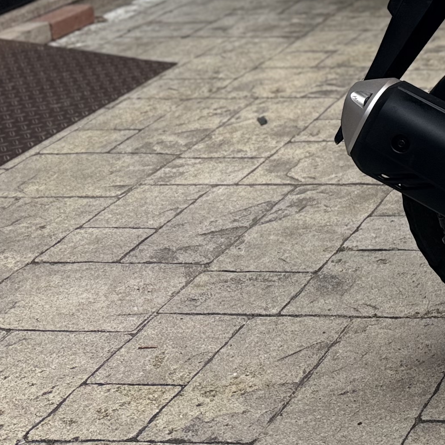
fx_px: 1193
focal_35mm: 82
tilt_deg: -8.4
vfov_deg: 19.3
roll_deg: +1.9
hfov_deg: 16.7
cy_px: -159
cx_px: 851
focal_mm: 6.76
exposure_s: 1/230
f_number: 1.78
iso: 64
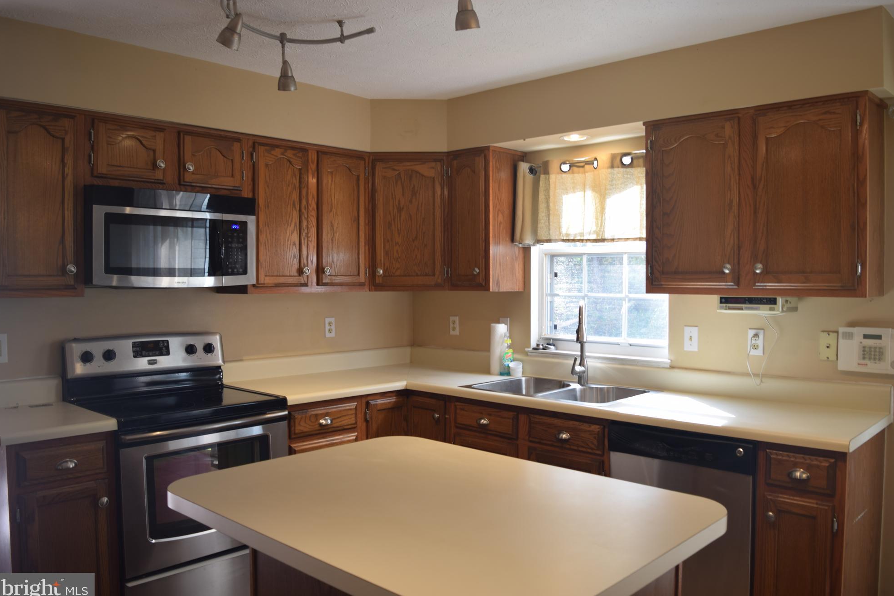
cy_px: 297
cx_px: 458
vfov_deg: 46.4
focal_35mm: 28
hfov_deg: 65.5
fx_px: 695
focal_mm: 18
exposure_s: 1/25
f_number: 3.5
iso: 100
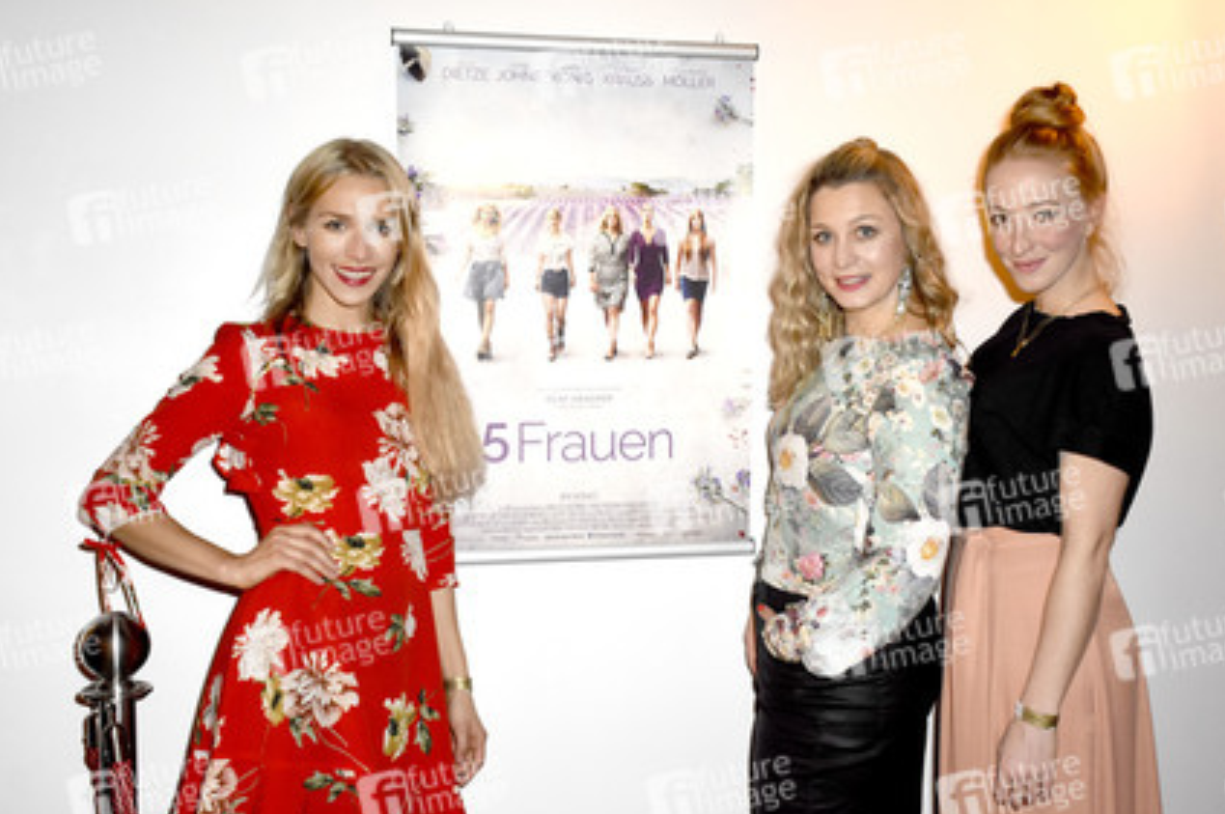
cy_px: 429
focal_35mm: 48
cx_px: 644
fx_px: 1631
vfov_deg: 28.0
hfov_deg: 41.1
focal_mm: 30
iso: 1600
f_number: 4.5
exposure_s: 1/160
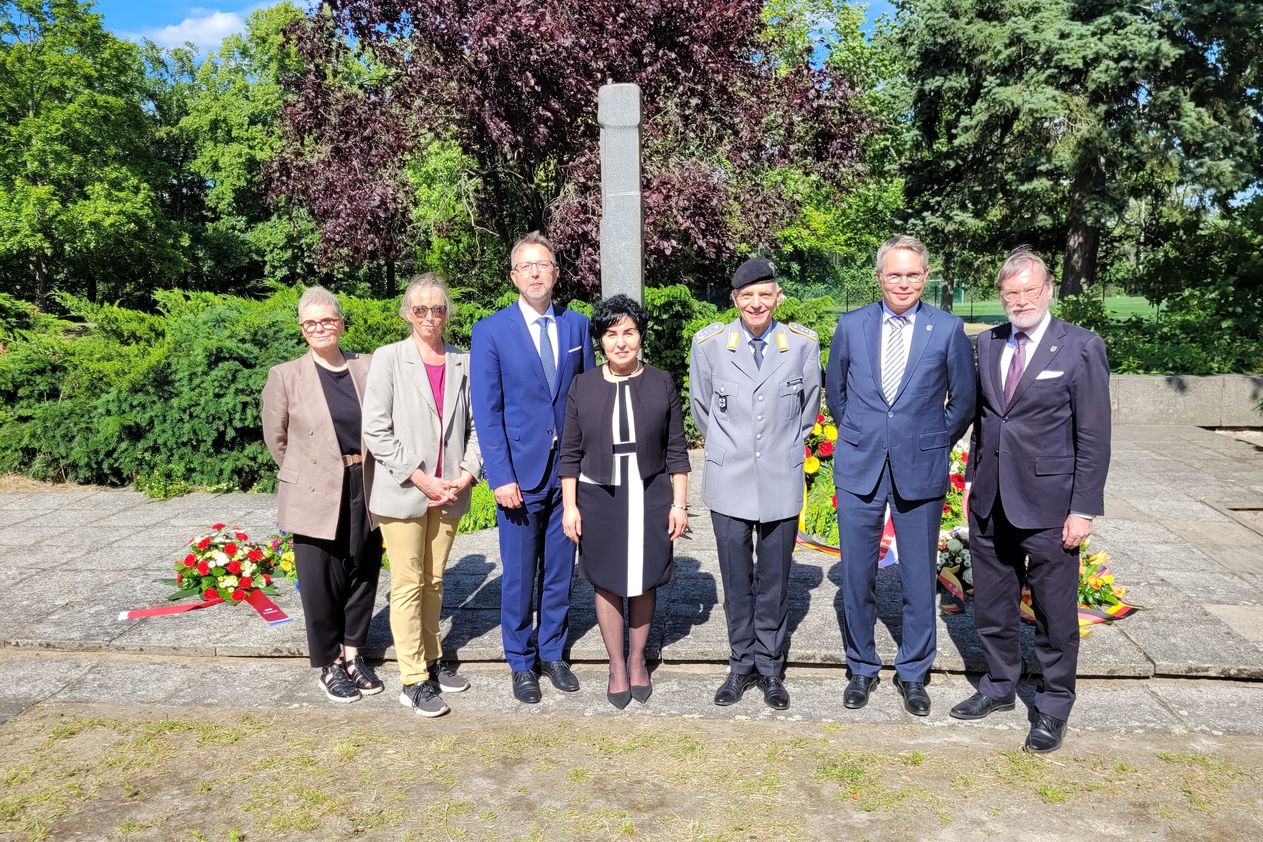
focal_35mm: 28
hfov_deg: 65.5
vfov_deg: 46.4
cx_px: 621
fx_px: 982
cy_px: 427
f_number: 1.8
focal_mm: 5.4
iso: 40
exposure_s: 1/1350
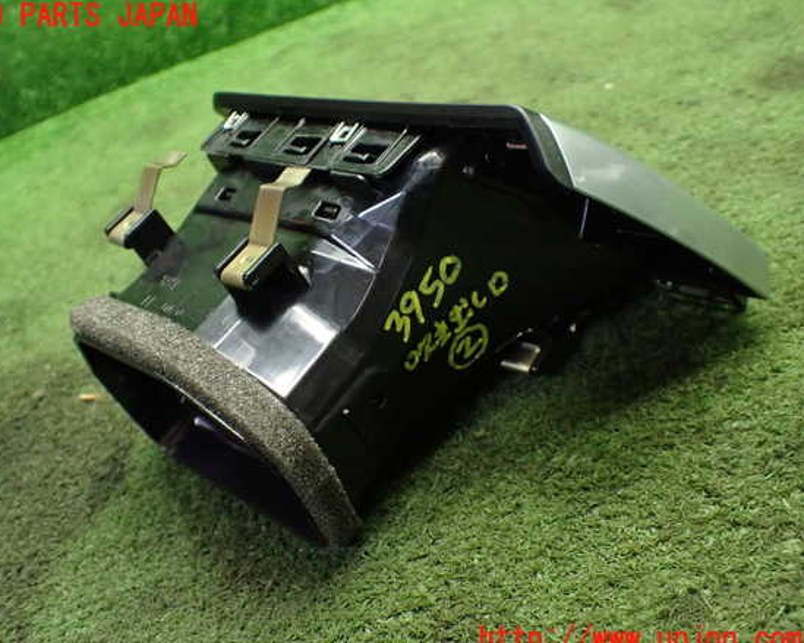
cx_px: 371
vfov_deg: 45.8
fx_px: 761
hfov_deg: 55.6
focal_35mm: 32
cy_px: 328
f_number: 2.3
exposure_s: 1/80
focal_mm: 5.4
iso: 800
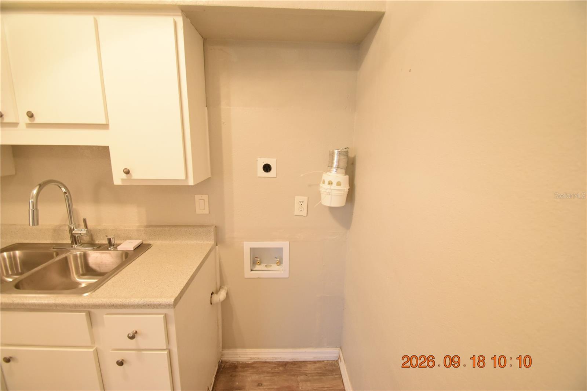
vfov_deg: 77.3
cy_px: 196
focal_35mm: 15
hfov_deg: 100.4
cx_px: 294
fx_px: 245
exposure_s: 1/60
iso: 1800
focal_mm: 10
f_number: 3.5
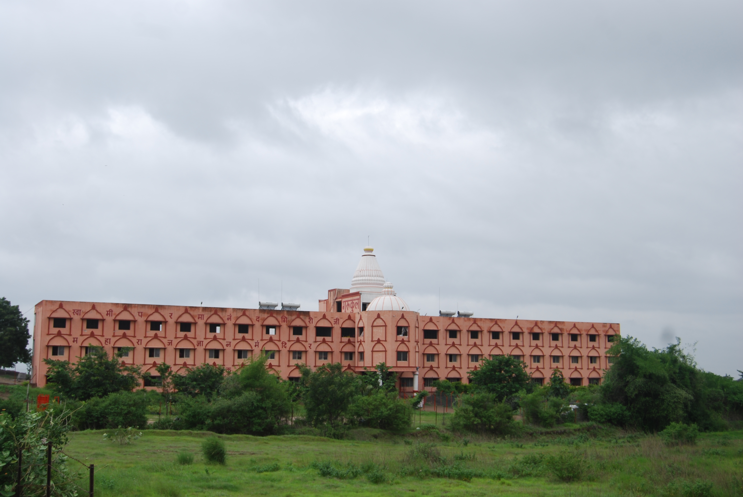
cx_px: 372
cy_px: 248
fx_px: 868
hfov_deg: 46.3
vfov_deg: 32.0
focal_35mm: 42
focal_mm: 28
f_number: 7.1
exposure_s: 1/200
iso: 100
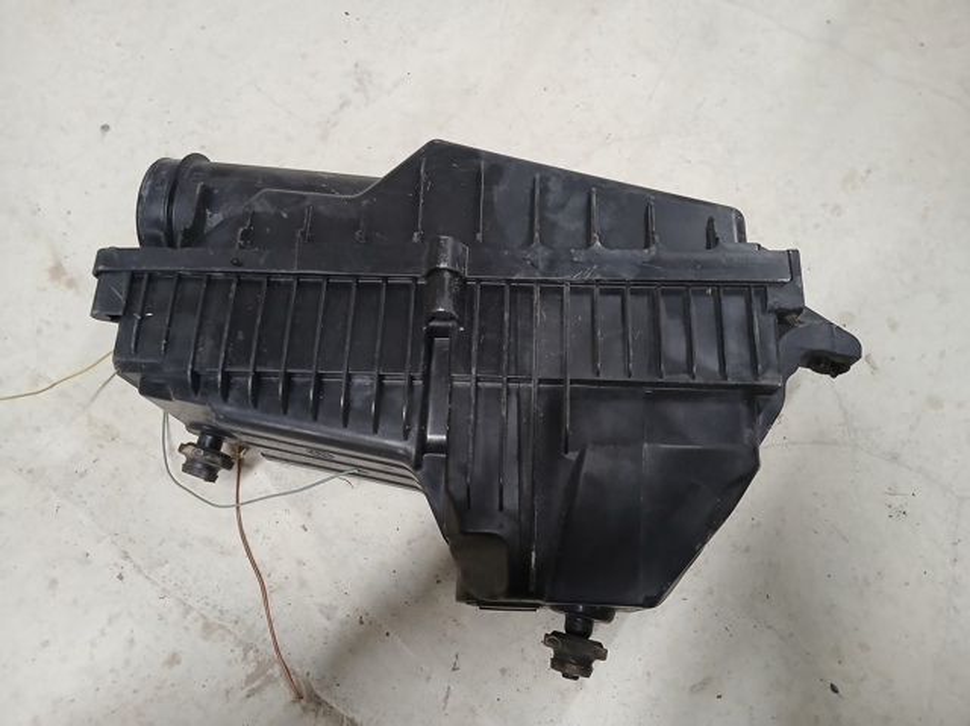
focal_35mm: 26
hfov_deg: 67.3
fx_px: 728
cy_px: 363
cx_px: 485
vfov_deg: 53.0
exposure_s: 1/25
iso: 320
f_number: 1.8
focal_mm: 3.98
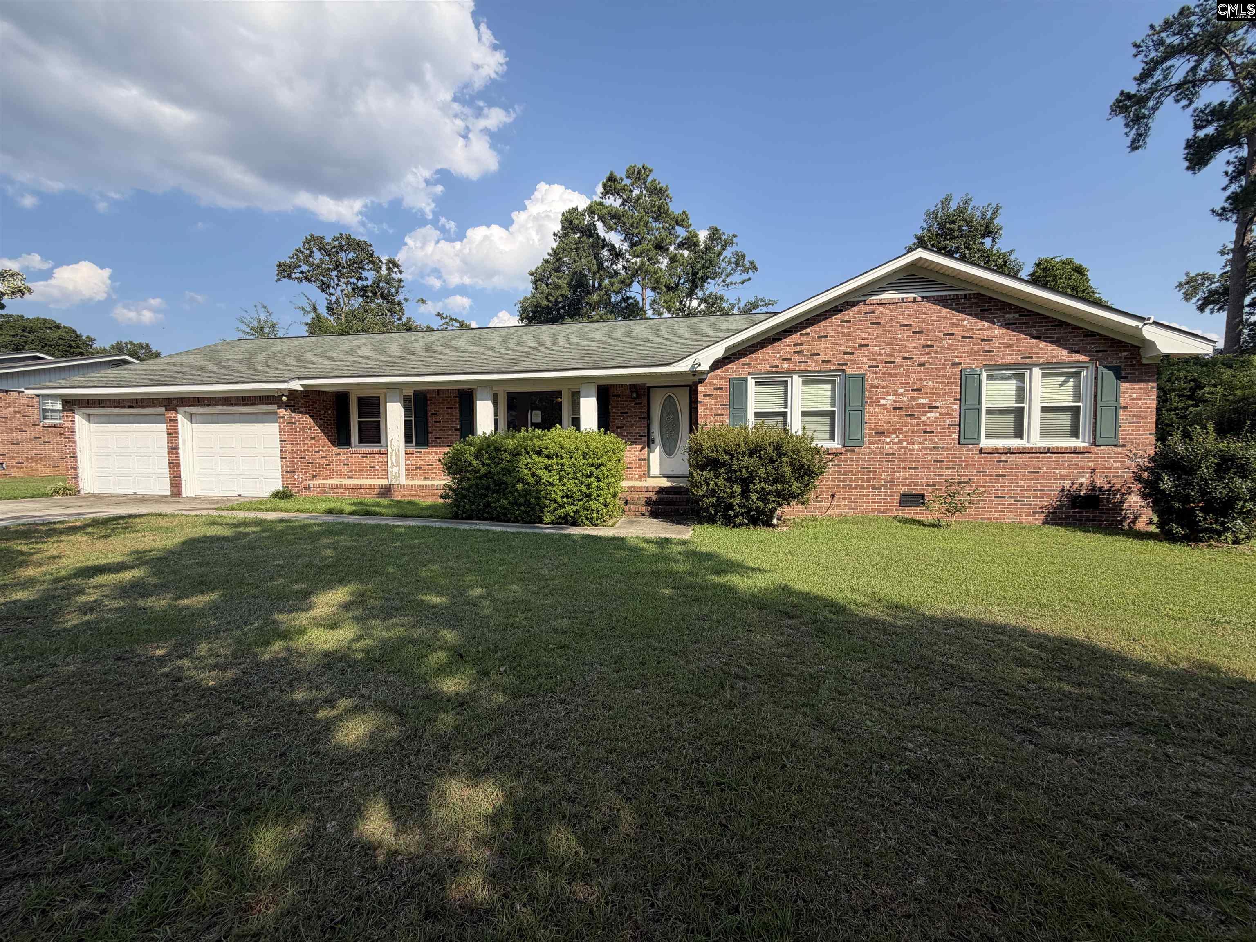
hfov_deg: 102.1
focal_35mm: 14
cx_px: 628
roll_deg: +0.4
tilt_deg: -3.7
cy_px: 471
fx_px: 508
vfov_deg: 85.7
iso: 25
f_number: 2.2
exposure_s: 1/770
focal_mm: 2.22
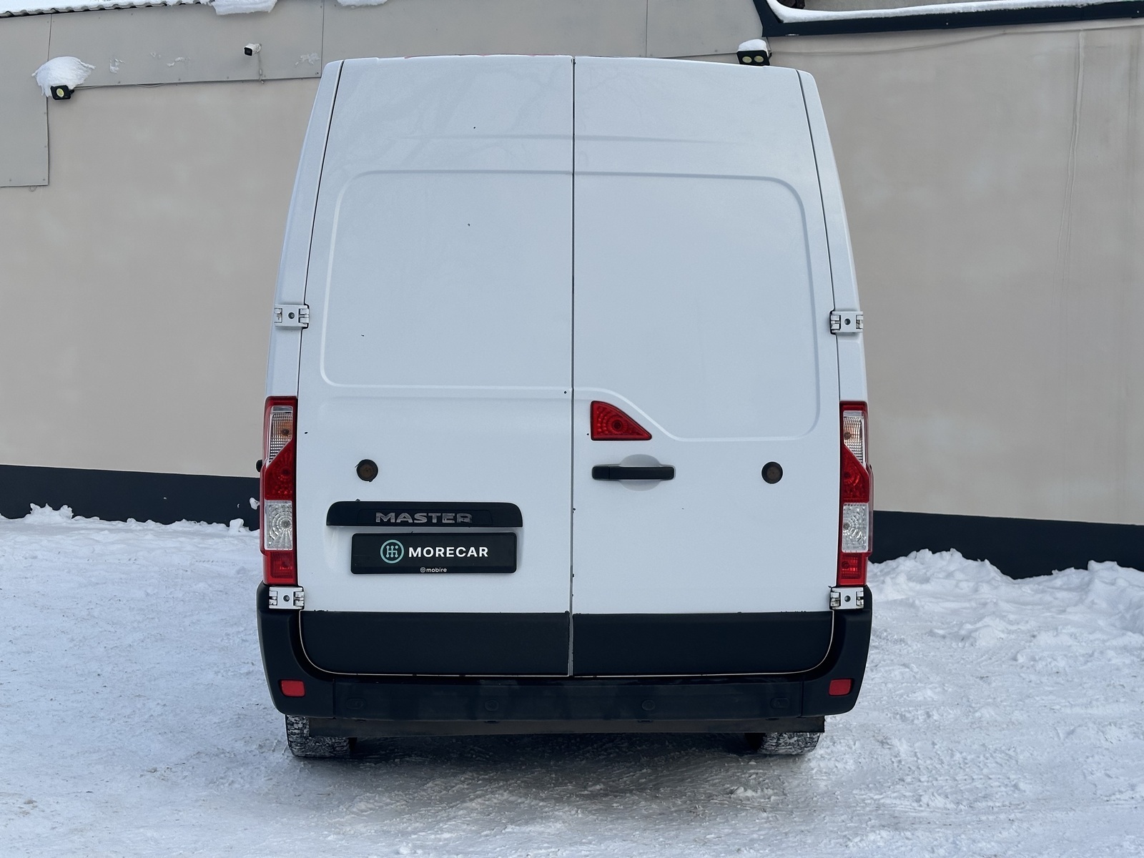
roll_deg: +0.0
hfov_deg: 39.7
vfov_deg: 30.3
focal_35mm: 48
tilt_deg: -3.6
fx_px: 1586
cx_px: 572
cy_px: 429
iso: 64
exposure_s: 1/699
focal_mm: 6.86
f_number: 1.78
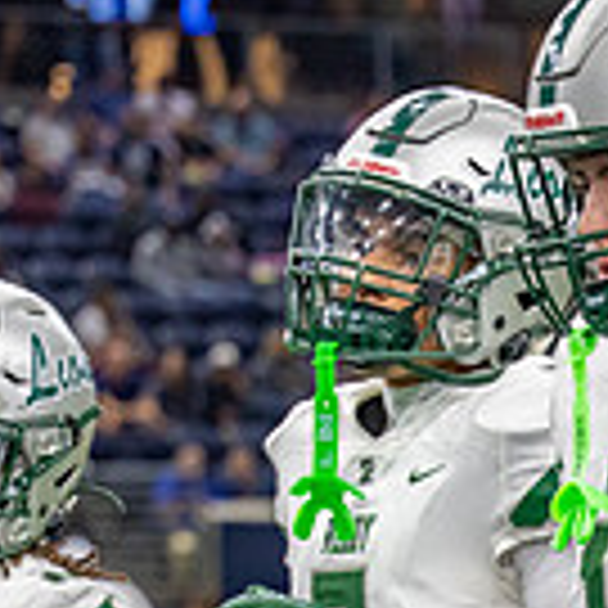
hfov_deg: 5.7
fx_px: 6081
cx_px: 724
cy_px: 865
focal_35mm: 306
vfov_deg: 5.7
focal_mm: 70
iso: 1600
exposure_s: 1/640
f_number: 2.8
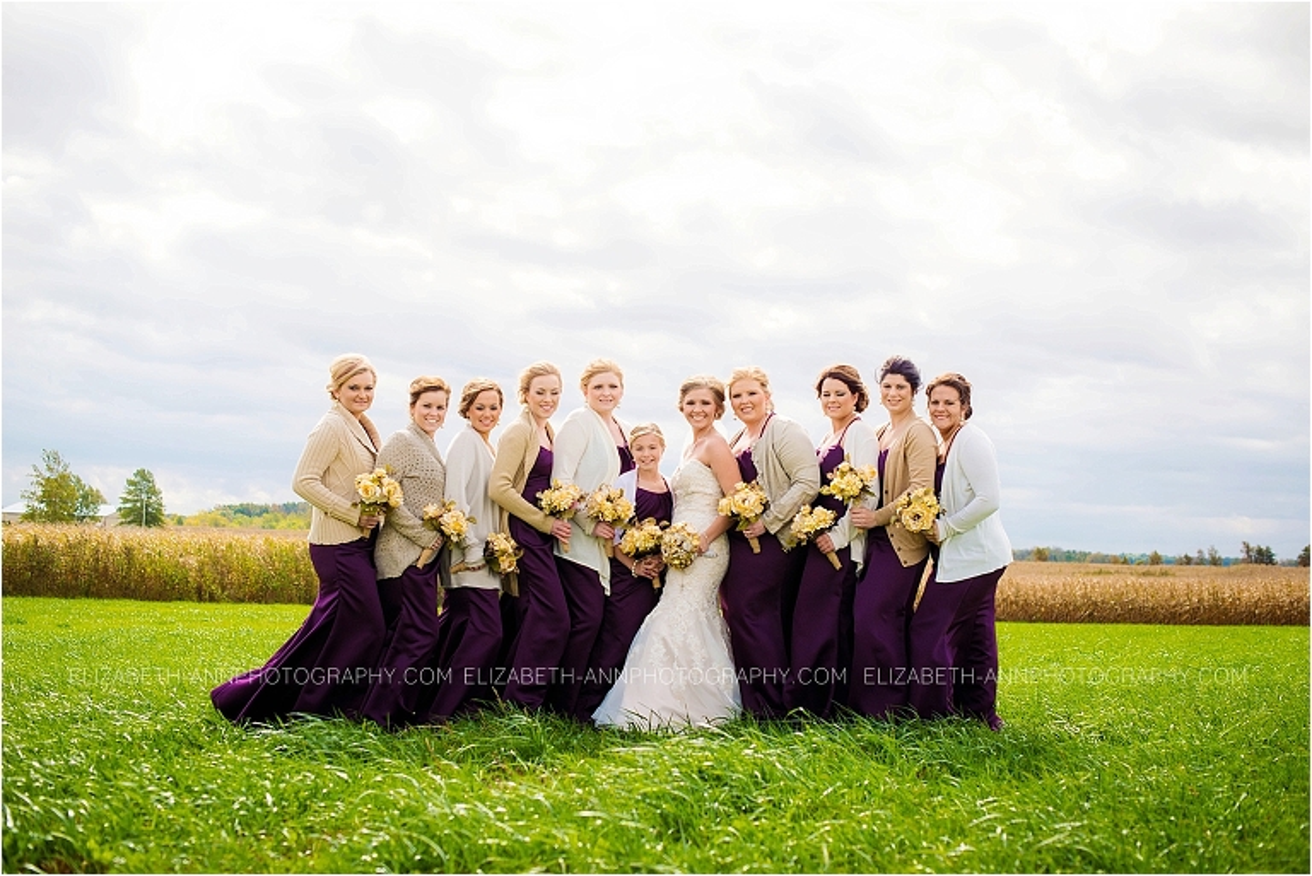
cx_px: 656
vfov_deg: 27.0
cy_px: 438
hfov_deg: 39.6
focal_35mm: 50
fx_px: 1823
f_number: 4
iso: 200
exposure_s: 1/2000
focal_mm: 50
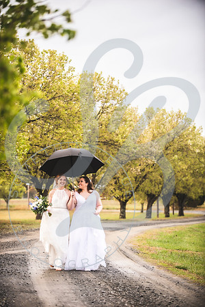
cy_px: 154
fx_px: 1025
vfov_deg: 17.1
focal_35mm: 120
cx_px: 102
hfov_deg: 11.4
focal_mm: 120
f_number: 2.8
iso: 320
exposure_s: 1/250
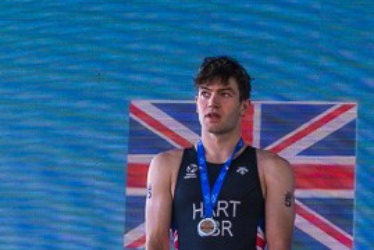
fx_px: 1778
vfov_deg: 7.8
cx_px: 489
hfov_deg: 11.7
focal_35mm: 171
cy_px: 460
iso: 250
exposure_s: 1/320
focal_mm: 36
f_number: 6.3
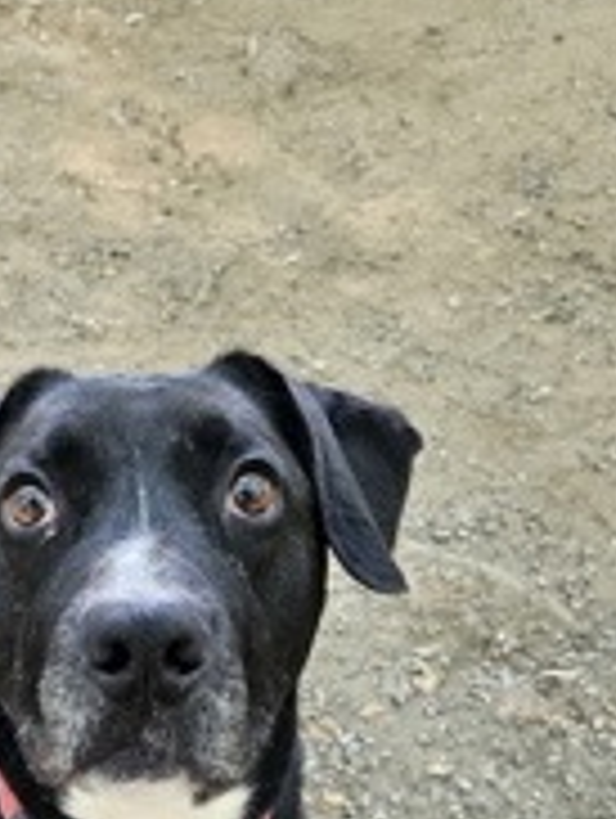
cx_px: 74
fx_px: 1255
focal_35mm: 53
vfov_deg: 33.3
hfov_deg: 26.7
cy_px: 806
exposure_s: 1/120
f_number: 1.8
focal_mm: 5.4
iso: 400
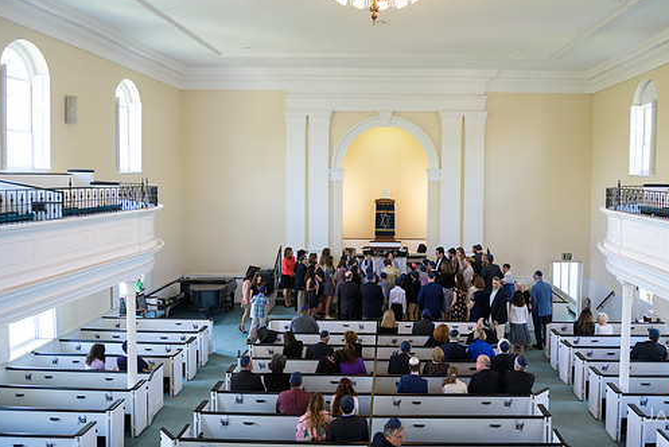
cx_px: 382
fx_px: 521
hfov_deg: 65.1
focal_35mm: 28
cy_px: 191
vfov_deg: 46.3
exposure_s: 1/200
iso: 1000
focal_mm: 24
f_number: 3.2
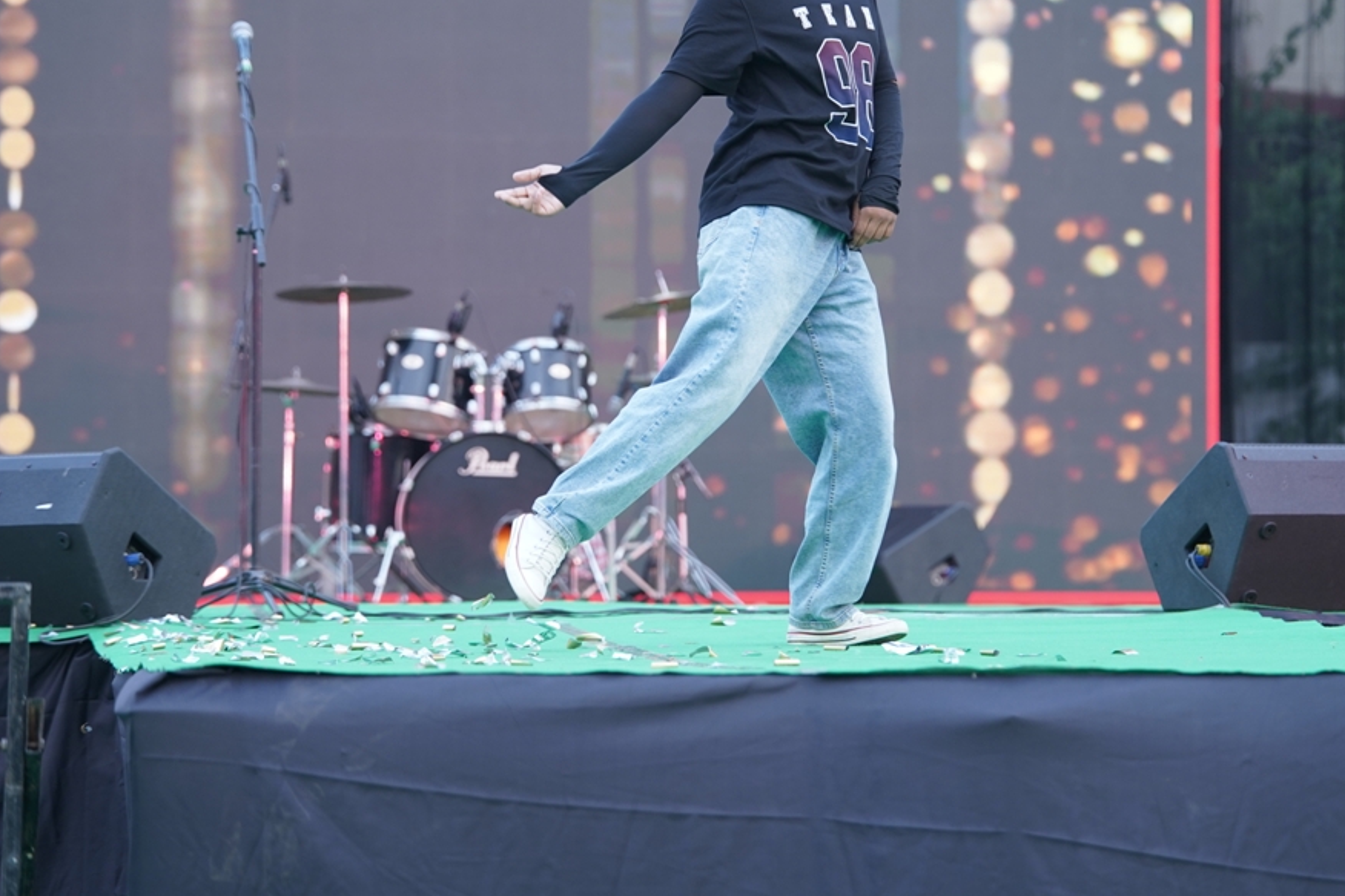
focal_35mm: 137
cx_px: 765
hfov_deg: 15.0
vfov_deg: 10.0
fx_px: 5118
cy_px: 295
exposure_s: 1/250
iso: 500
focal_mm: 100
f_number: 2.8
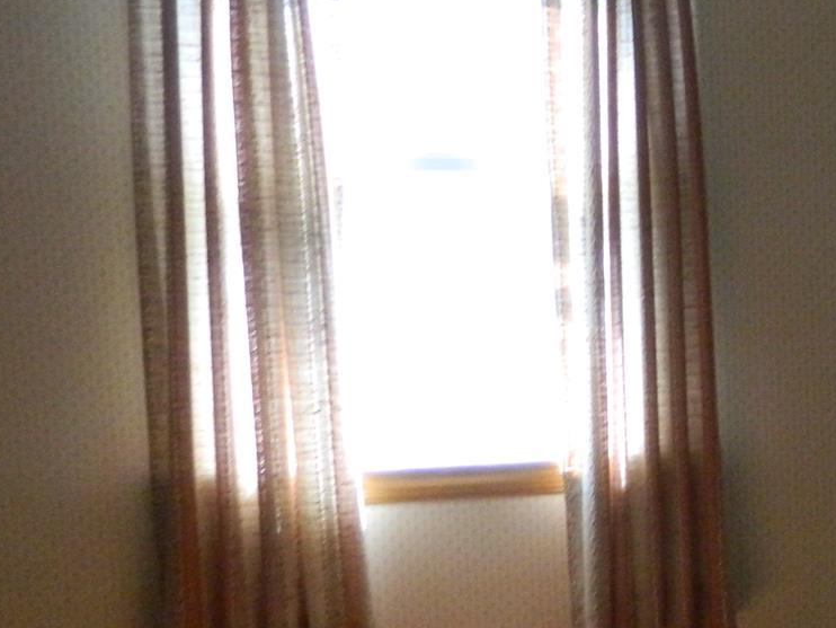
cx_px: 1091
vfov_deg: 21.3
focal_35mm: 69
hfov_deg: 24.5
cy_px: 412
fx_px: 1667
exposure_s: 1/100
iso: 400
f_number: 3.1
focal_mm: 4.5
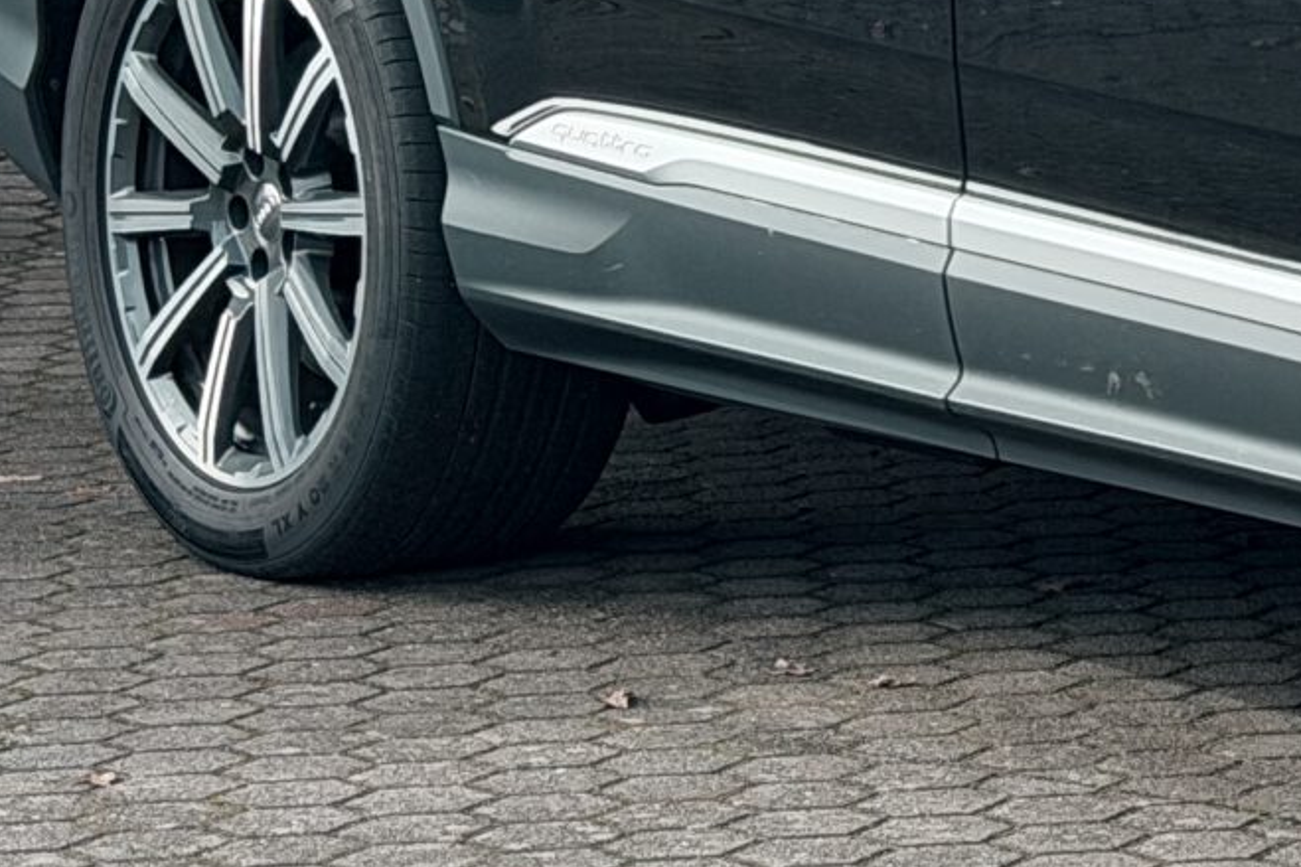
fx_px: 7009
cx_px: 2274
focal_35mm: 194
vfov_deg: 7.0
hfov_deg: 10.1
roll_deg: -0.6
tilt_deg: -4.2
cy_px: -59
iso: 100
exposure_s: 1/1456
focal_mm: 6.76
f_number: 1.78
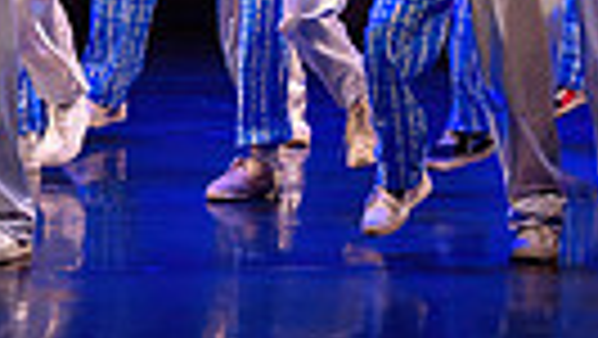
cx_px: 499
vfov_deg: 3.5
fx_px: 5442
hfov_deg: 6.3
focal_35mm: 343
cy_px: -338
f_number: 2.8
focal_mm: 75
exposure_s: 1/200
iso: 1600
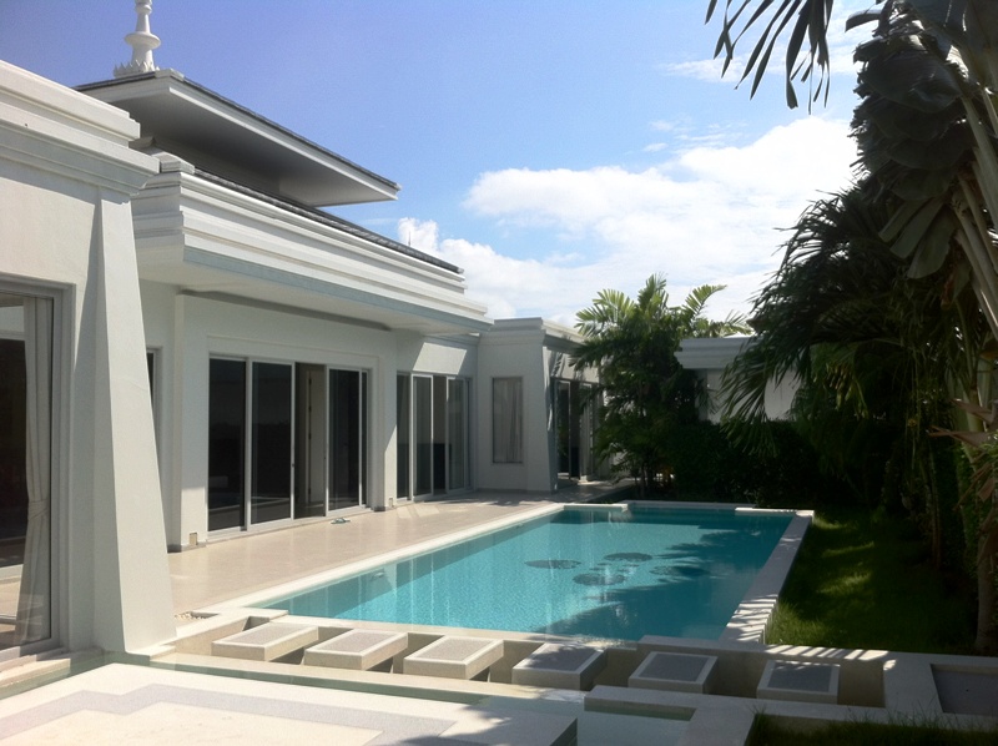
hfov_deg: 52.7
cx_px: 499
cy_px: 373
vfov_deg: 40.6
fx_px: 1008
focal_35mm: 35
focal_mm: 3.85
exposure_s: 1/2514
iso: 80
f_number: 2.8
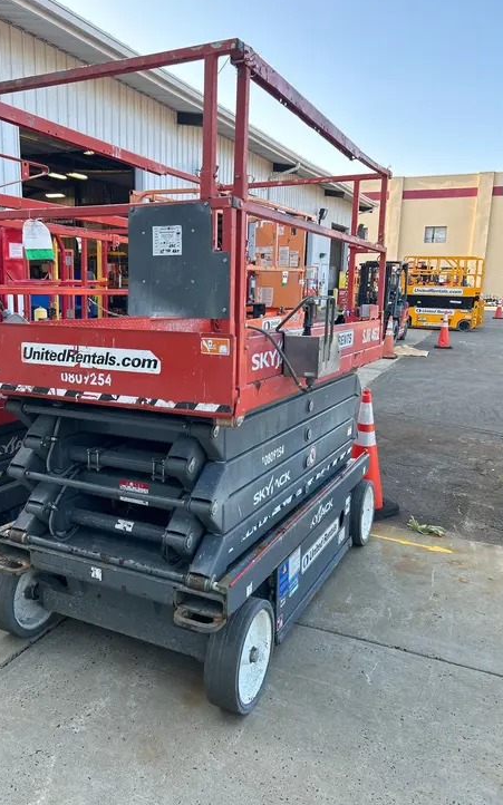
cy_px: 402
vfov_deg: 66.5
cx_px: 212
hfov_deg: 44.4
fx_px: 614
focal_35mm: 28
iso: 50
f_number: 1.5
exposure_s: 1/458
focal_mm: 5.7
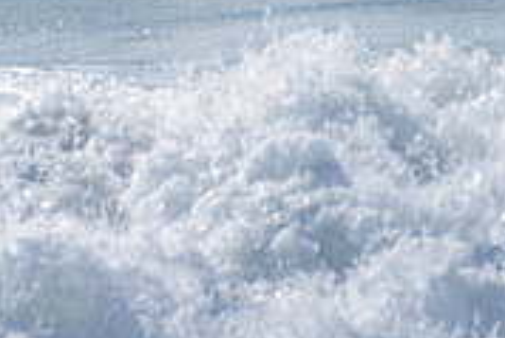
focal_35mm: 1995
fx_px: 28007
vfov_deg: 0.7
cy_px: -321
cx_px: -303
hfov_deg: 1.0
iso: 100
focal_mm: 500
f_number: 5.6
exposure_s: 1/2000
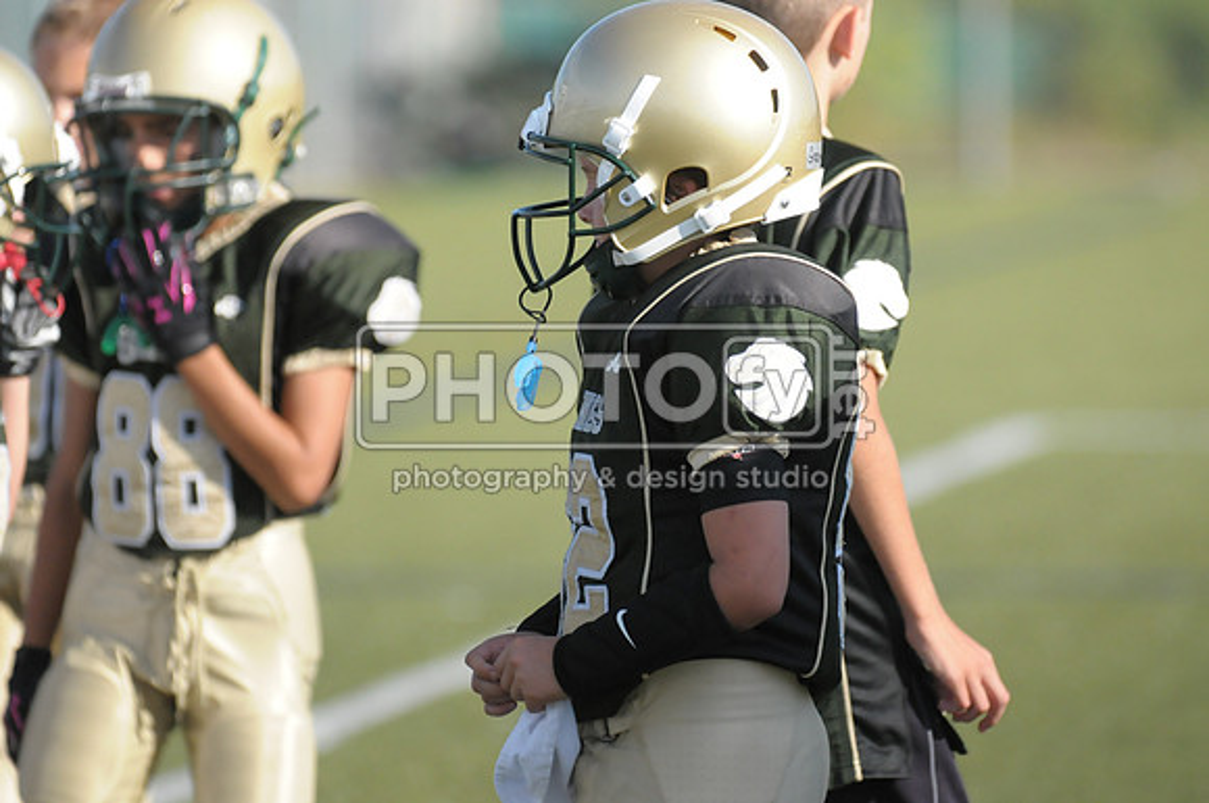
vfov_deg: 3.3
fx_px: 14085
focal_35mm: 420
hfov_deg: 4.9
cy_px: 402
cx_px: 604
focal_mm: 280
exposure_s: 1/8000
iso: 1600
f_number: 4
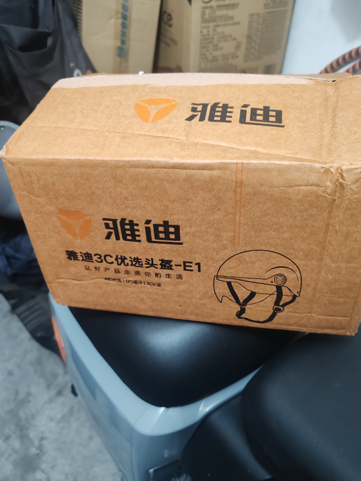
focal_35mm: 27
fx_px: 375
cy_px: 240
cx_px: 180
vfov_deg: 65.3
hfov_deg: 51.4
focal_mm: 6.12
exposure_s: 1/50
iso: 3200
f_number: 1.9
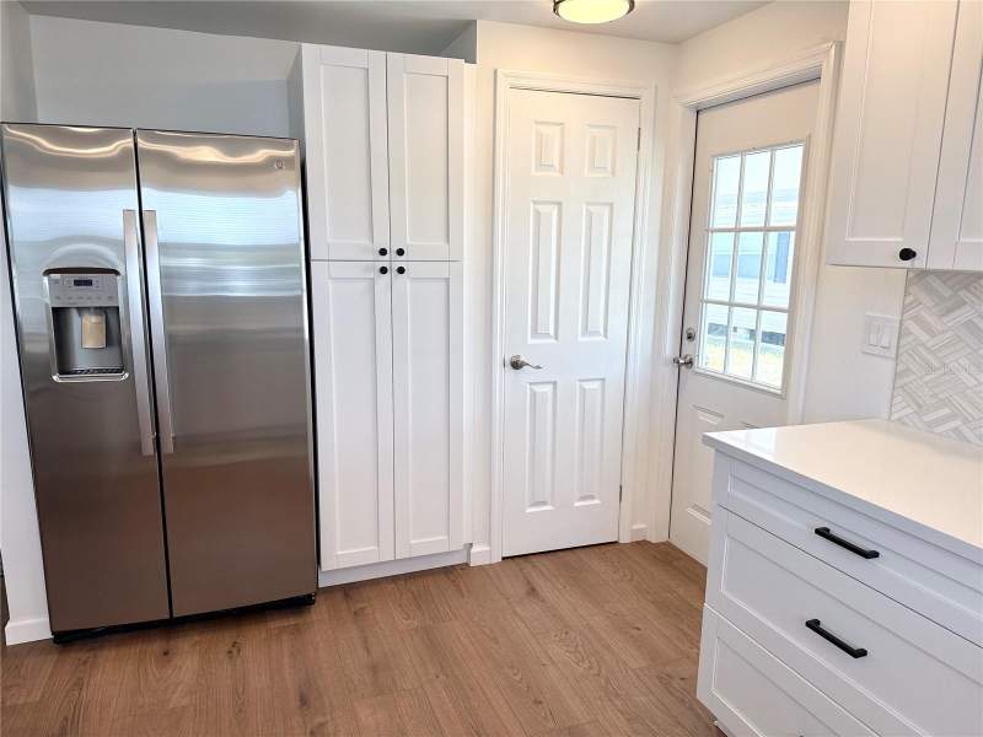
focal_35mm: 24
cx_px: 492
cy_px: 368
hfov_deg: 71.6
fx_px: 682
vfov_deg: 56.8
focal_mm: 6.76
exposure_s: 1/348
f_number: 1.78
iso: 100
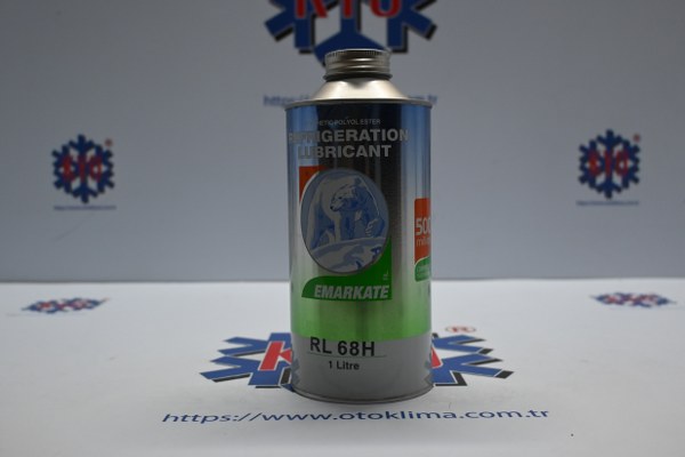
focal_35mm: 38
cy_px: 228
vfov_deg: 35.5
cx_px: 342
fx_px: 713
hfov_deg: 51.3
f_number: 4.2
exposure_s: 1/125
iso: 640
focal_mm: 25
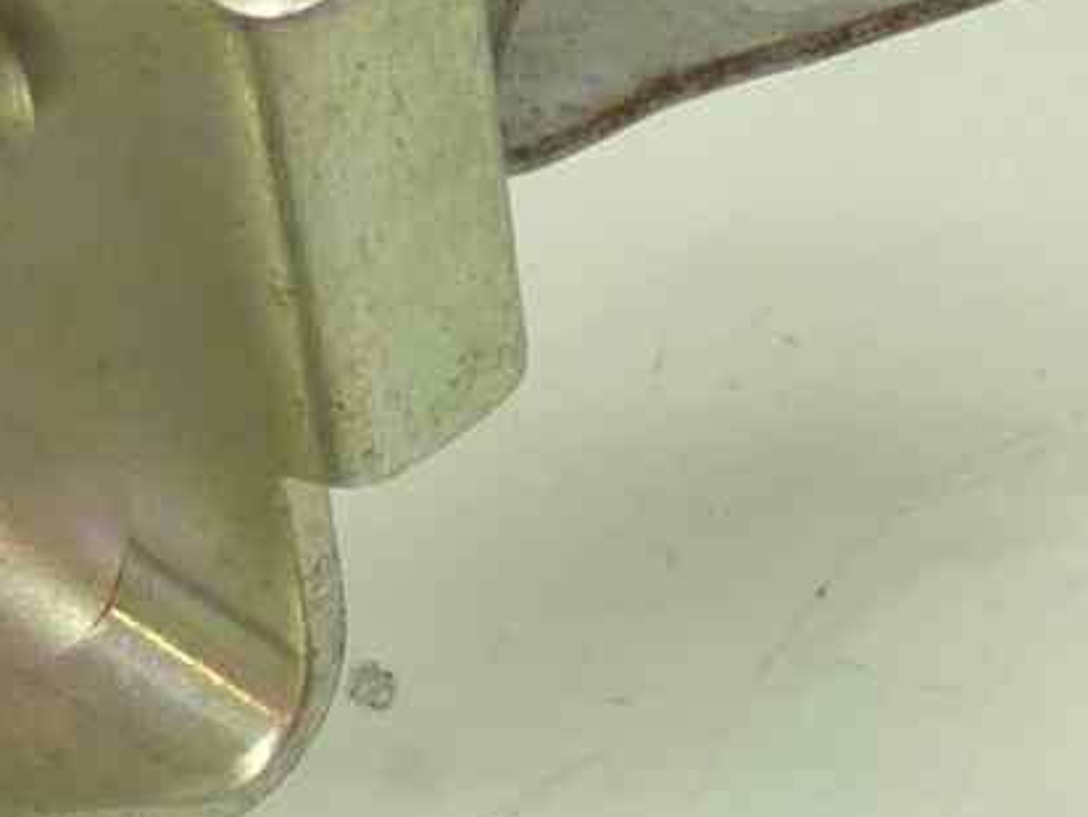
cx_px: 1172
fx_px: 4873
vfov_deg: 9.4
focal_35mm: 155
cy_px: 1086
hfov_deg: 12.5
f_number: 3.3
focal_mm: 4.1
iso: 80
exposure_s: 1/20
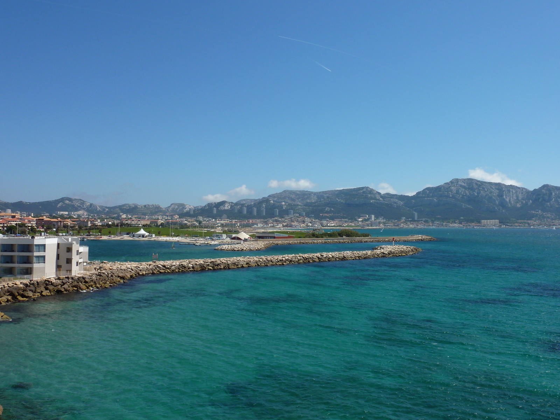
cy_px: 210
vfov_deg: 44.2
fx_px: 518
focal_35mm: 32
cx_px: 280
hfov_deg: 56.8
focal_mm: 5.3
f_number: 5.6
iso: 80
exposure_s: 1/500
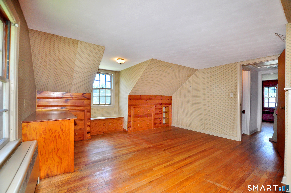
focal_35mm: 15
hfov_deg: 100.5
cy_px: 96
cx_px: 146
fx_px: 121
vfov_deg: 77.2
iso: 800
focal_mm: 10
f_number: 4.5
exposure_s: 1/200
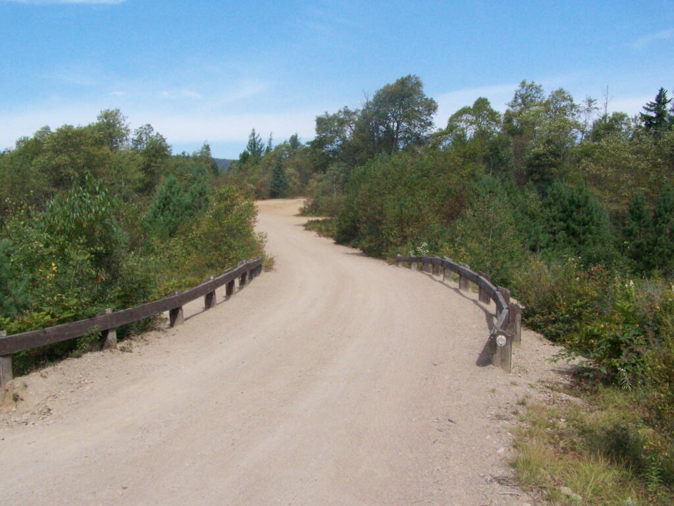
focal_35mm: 38
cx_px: 337
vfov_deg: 37.7
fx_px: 740
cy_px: 253
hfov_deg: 49.0
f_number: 5.6
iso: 400
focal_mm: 6.3
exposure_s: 1/1600
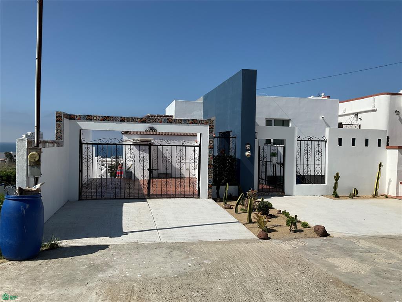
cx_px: 201
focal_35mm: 29
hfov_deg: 61.7
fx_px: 337
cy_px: 151
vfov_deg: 48.2
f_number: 1.8
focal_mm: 3
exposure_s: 1/4785
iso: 25
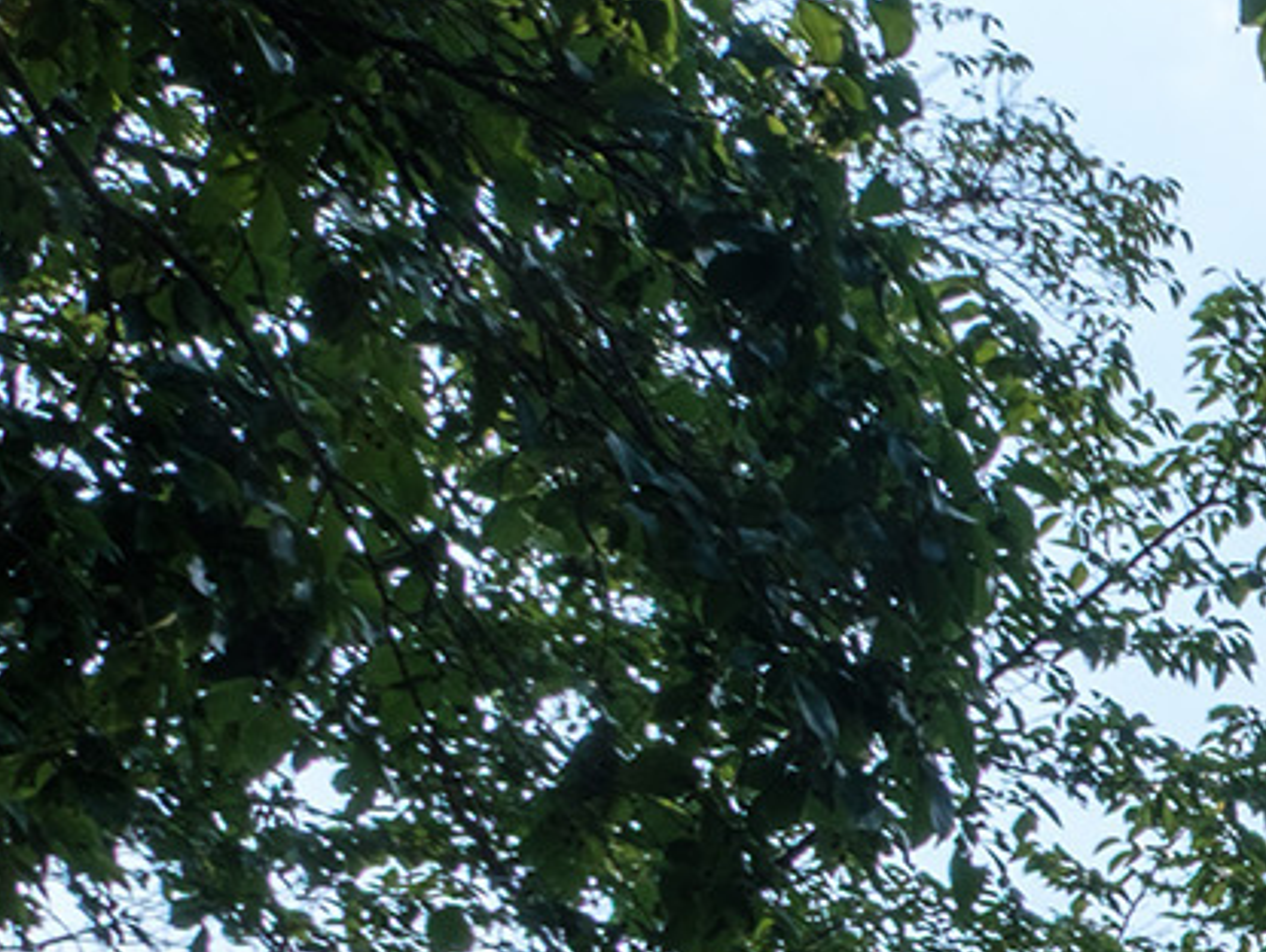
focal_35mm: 120
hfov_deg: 13.4
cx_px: 2742
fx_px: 4393
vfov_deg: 11.6
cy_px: 1599
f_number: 8
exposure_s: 1/50
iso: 200
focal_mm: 18
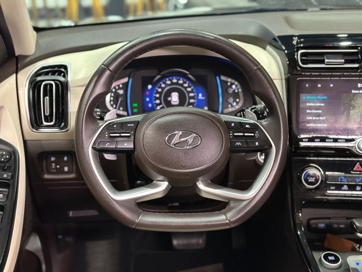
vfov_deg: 30.3
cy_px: 136
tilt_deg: -22.4
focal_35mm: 48
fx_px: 502
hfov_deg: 39.7
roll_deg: +0.8
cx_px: 181
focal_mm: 6.86
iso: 500
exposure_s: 1/40
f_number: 1.78
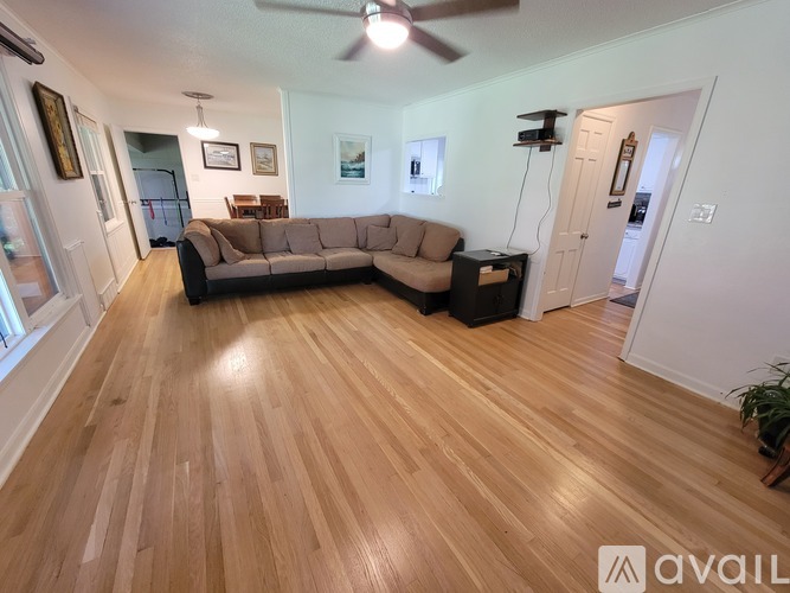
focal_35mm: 13
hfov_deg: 106.2
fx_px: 297
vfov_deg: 89.9
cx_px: 395
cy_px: 296
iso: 320
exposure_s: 1/40
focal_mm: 2.2
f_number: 2.2
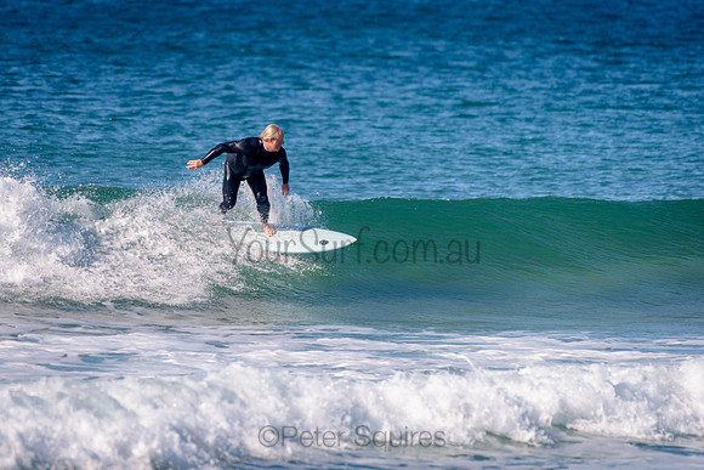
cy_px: 183
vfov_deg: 2.2
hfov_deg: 3.4
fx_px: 11983
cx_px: 273
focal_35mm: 613
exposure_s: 1/1000
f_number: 5.6
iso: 360
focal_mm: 500
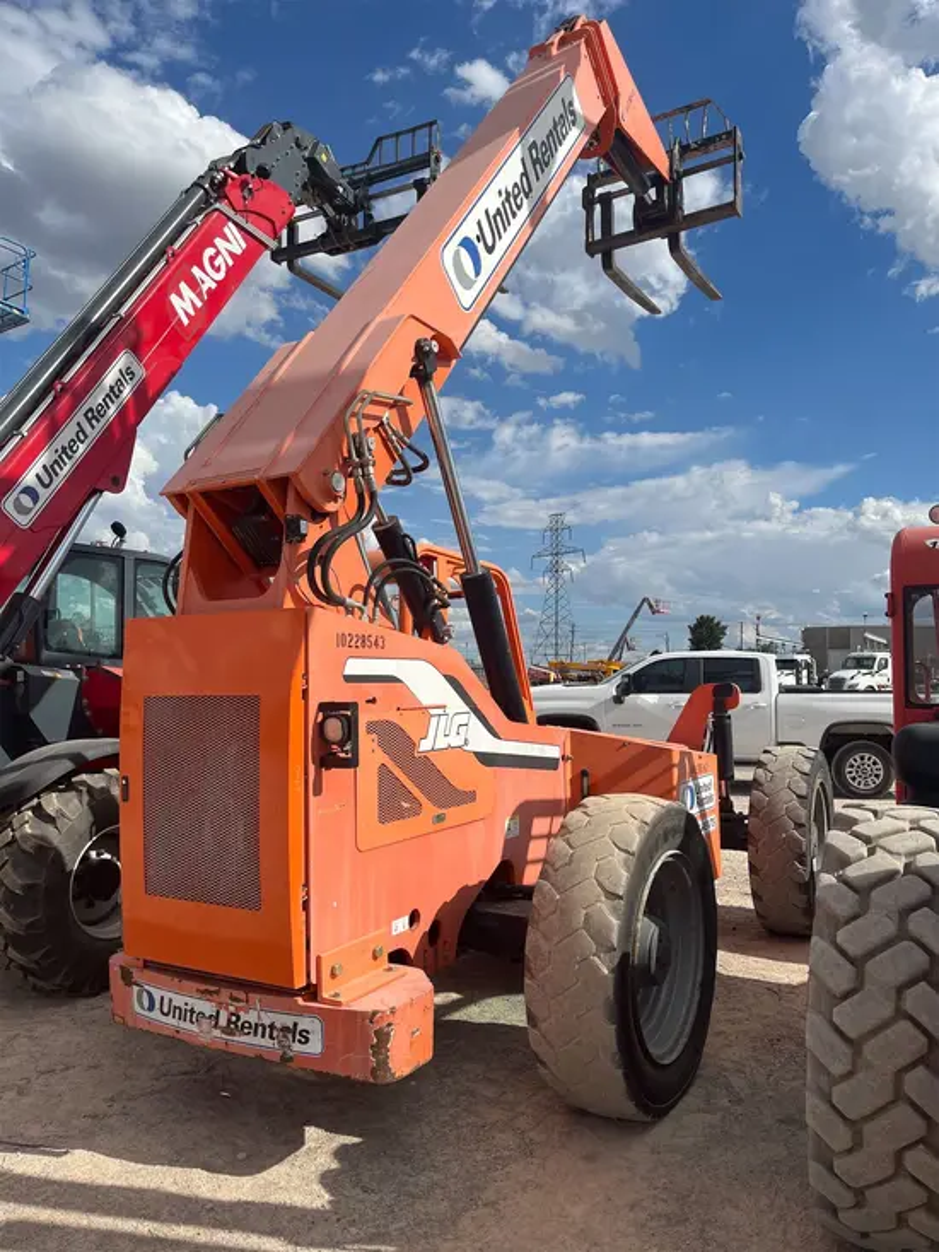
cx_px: 470
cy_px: 626
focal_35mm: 26
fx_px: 940
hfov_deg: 53.1
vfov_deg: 67.3
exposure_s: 1/5319
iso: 50
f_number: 1.6
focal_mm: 5.1
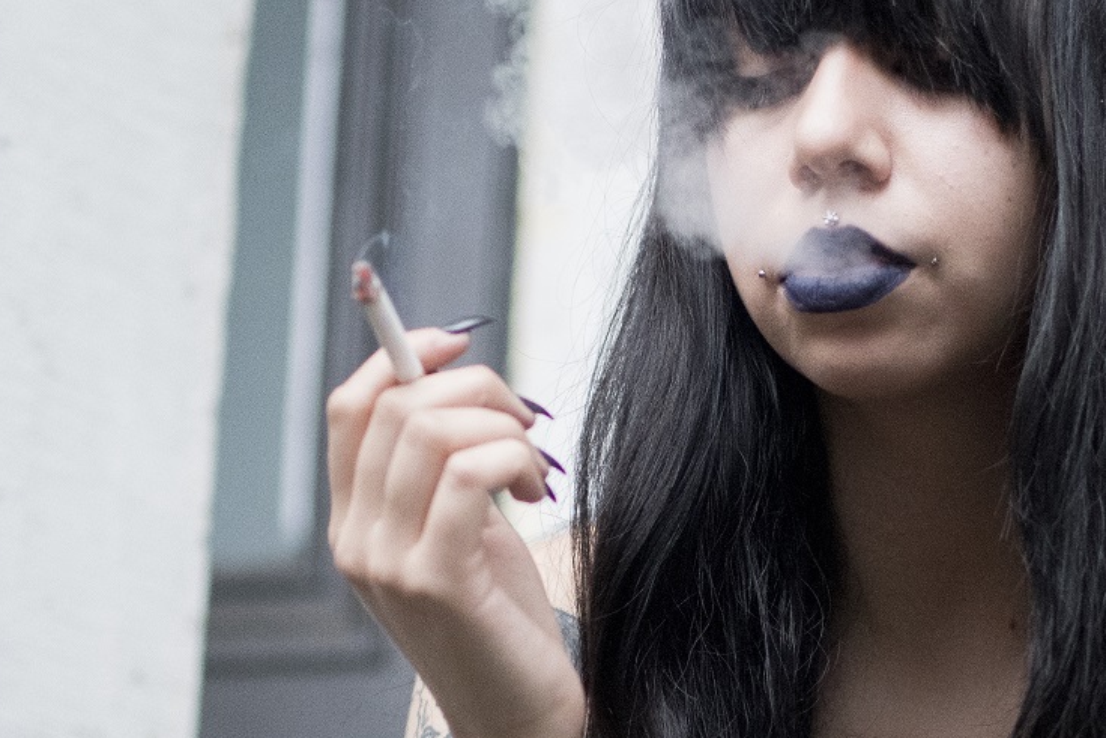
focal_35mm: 107
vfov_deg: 12.8
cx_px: 672
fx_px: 3288
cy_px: 523
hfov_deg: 19.1
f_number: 1.8
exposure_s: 1/3200
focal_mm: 35
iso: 3200
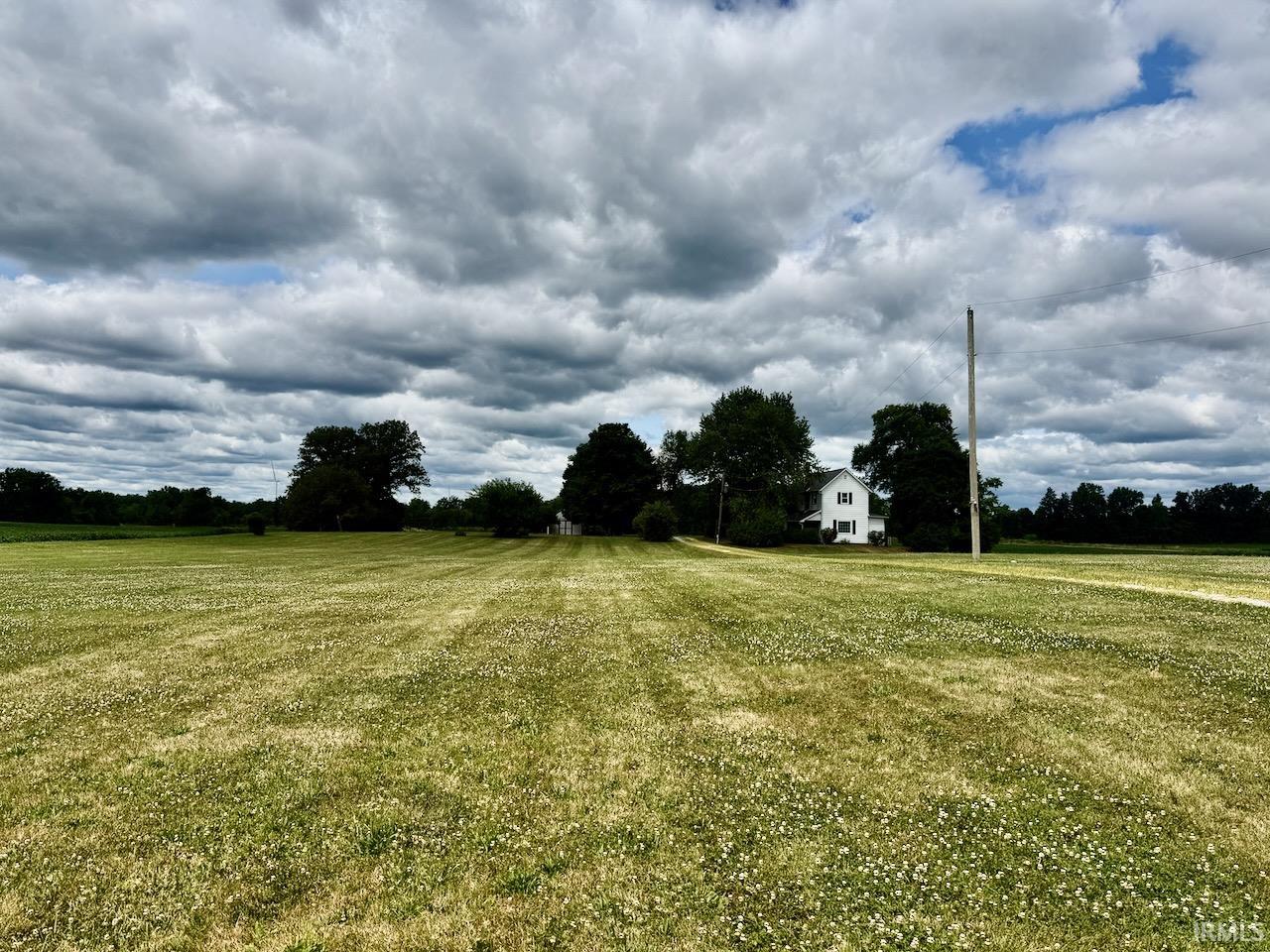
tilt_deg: +1.8
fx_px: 881
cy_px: 476
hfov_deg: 71.6
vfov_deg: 56.8
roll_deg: +0.9
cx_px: 635
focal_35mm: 24
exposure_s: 1/10309
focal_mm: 6.76
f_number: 1.78
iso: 80
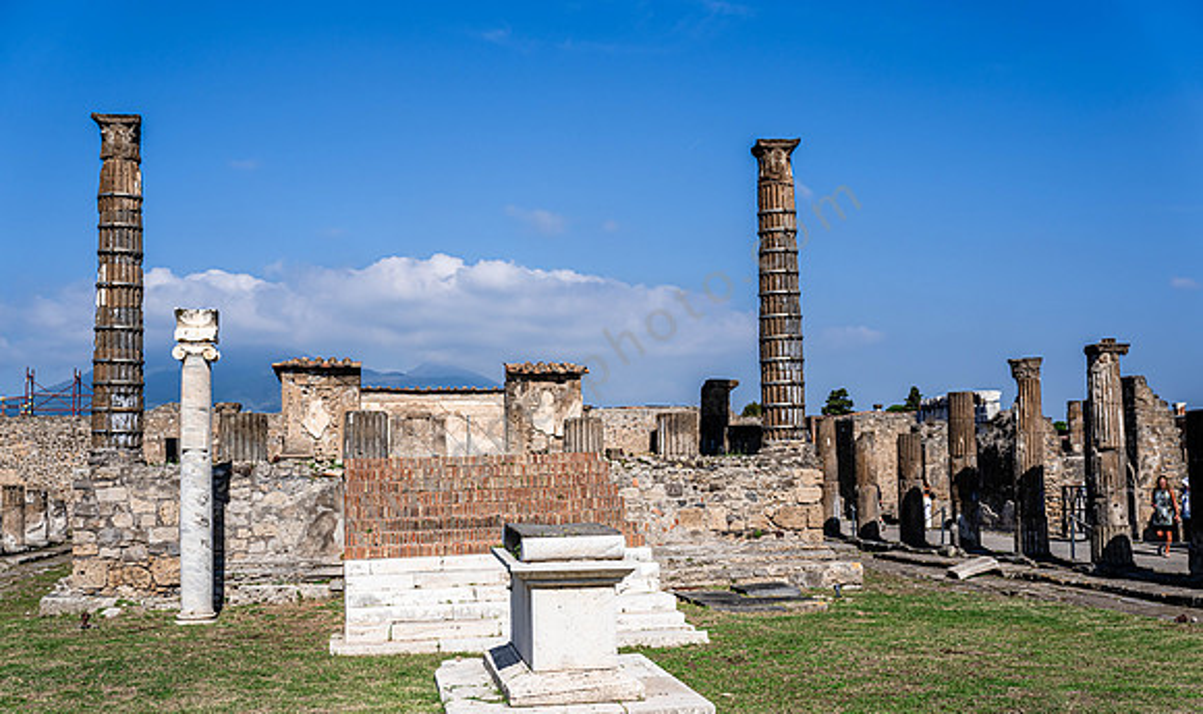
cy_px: 401
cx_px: 602
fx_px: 1293
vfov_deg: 30.8
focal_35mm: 40
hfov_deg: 49.9
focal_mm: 37
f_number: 2.8
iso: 100
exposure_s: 1/5000
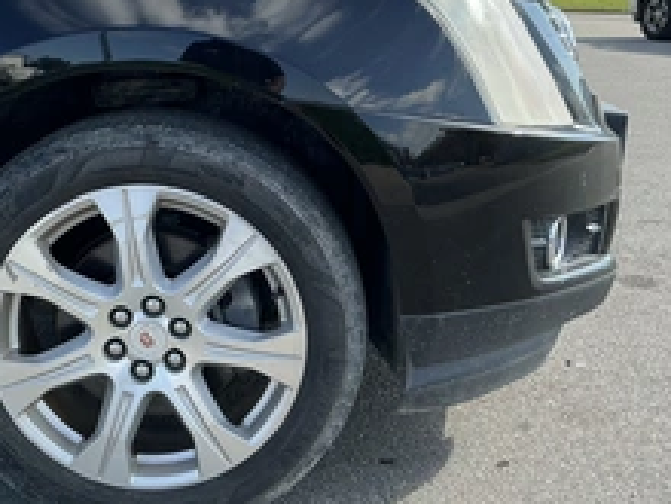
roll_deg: -1.8
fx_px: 989
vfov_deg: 28.5
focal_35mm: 51
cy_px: 208
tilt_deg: -11.1
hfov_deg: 37.3
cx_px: 268
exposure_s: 1/674
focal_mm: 3
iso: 25
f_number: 1.8
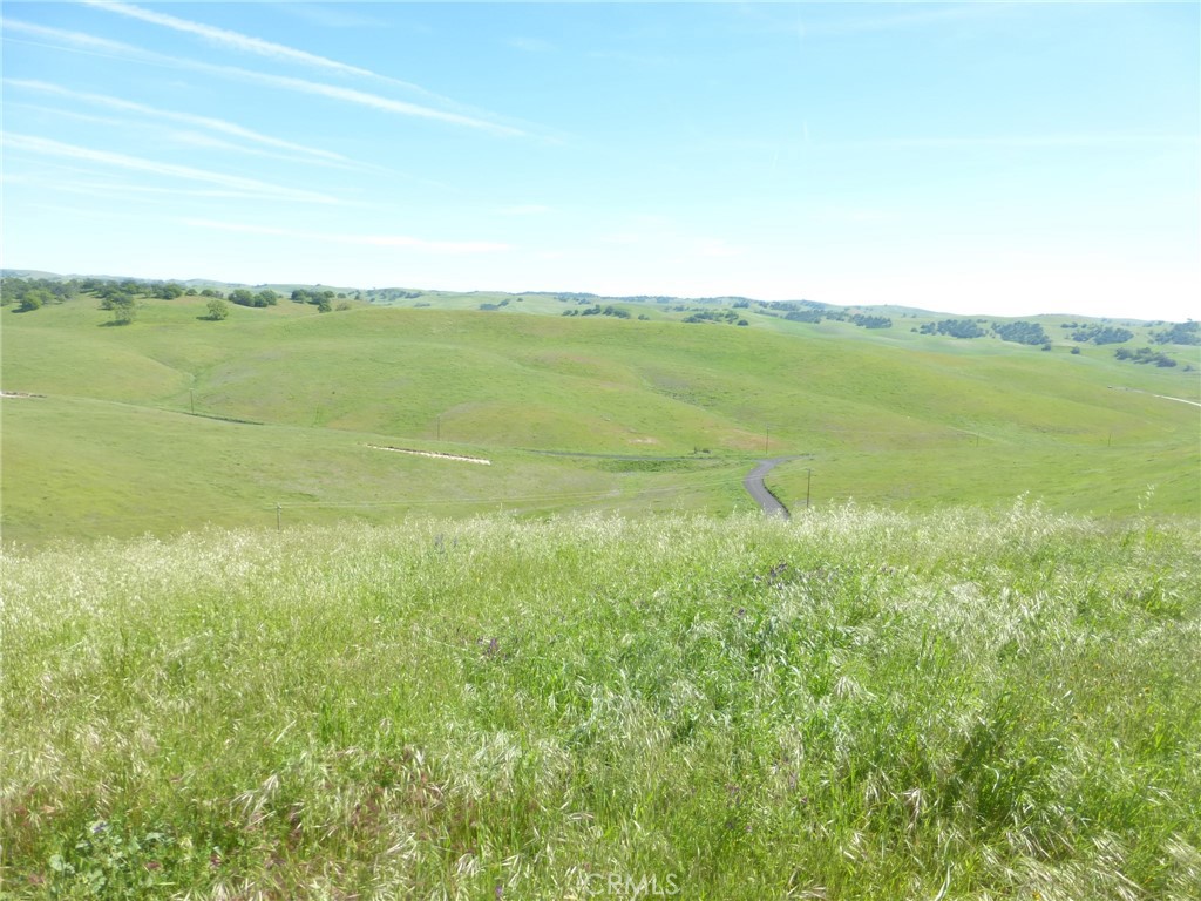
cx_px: 600
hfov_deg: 71.6
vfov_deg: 56.8
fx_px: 833
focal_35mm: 24
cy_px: 450
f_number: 4
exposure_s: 1/400
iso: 100
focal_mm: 4.3
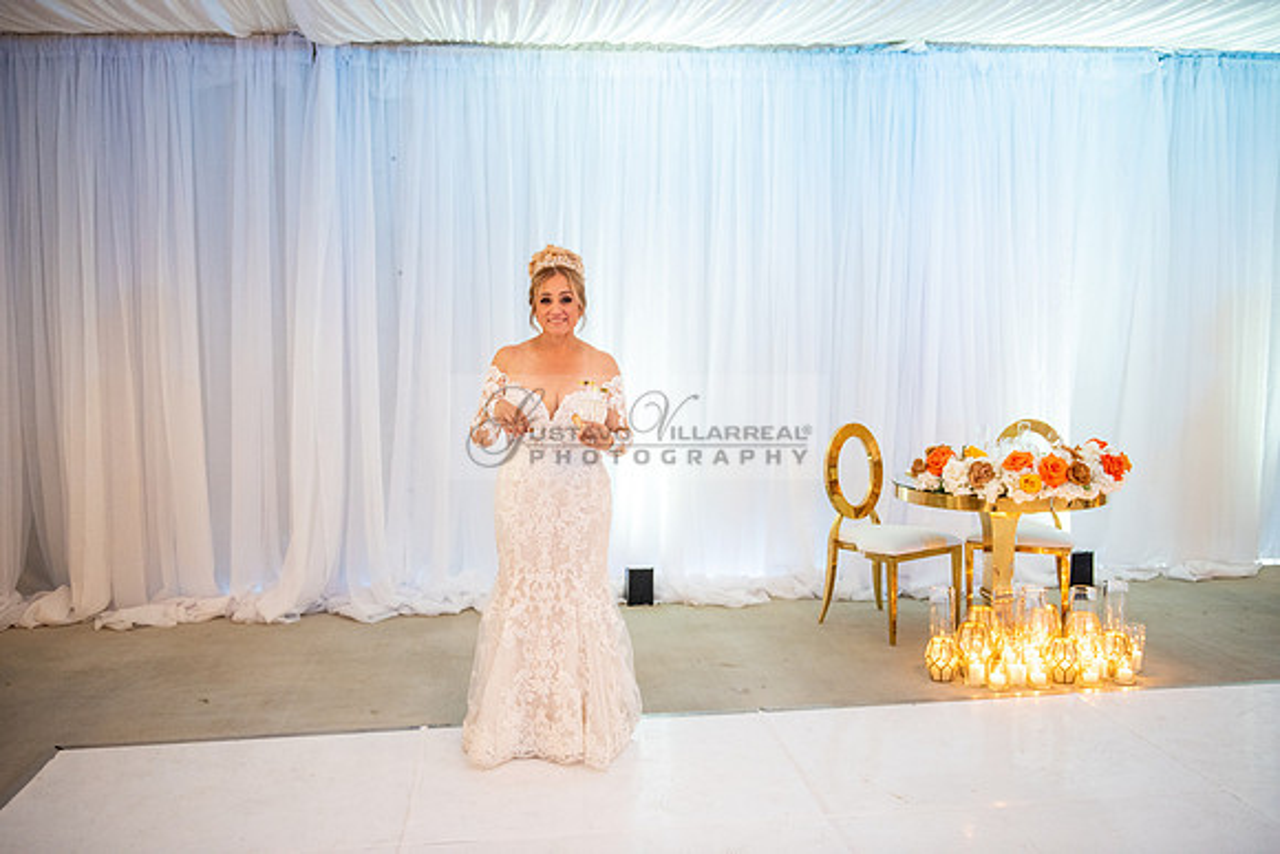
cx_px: 640
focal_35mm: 32
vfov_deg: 41.1
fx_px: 1138
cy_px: 427
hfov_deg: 58.7
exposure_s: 1/125
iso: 1600
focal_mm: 32
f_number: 3.2
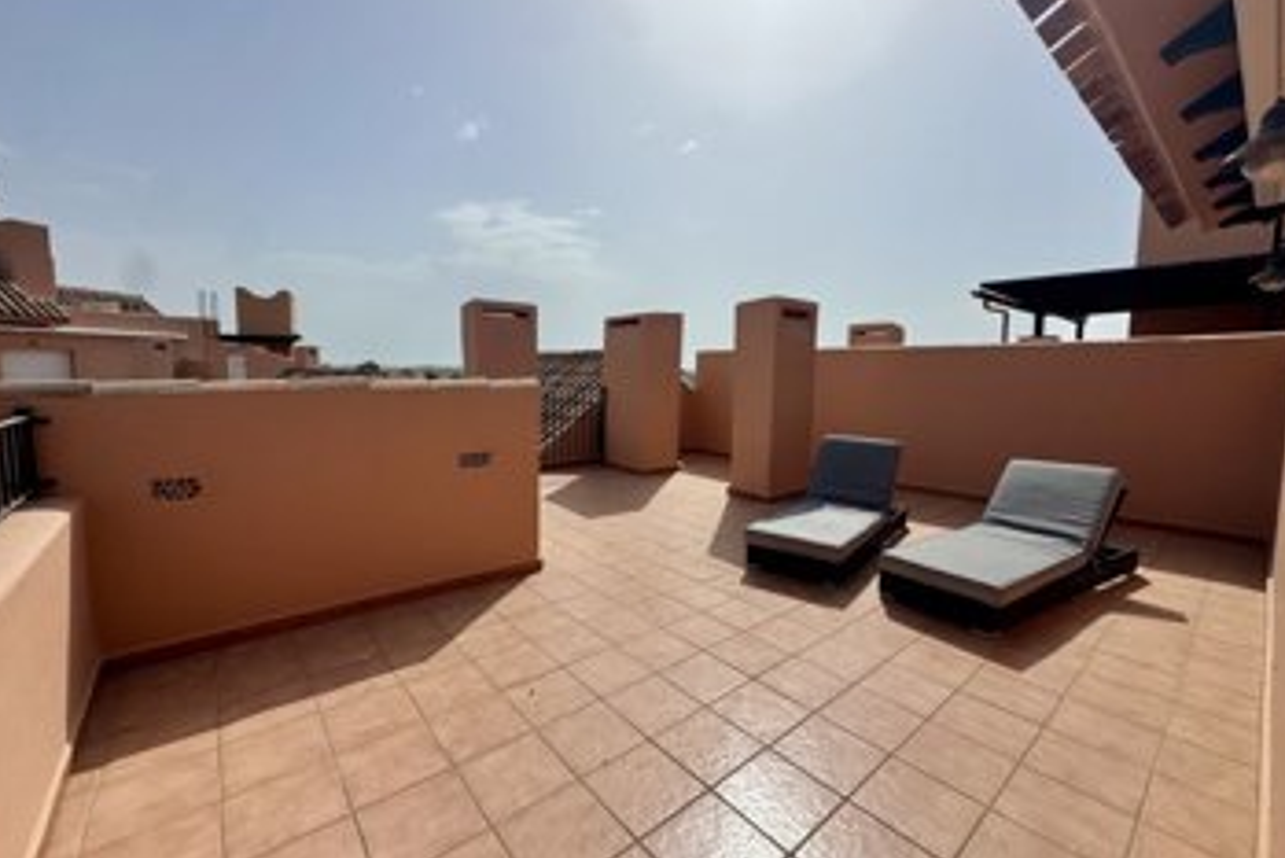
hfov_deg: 100.4
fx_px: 536
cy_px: 420
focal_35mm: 15
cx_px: 644
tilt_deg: -5.2
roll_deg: -1.5
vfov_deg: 77.4
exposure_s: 1/3906
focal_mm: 2.22
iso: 40
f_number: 2.2
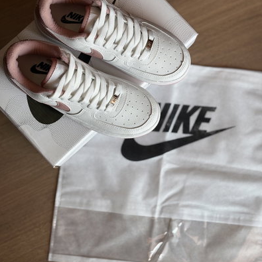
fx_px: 531
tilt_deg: -84.5
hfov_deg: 27.7
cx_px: 131
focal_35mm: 62
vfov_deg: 27.7
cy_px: 111
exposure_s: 1/174
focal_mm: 5.96
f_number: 1.6
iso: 25
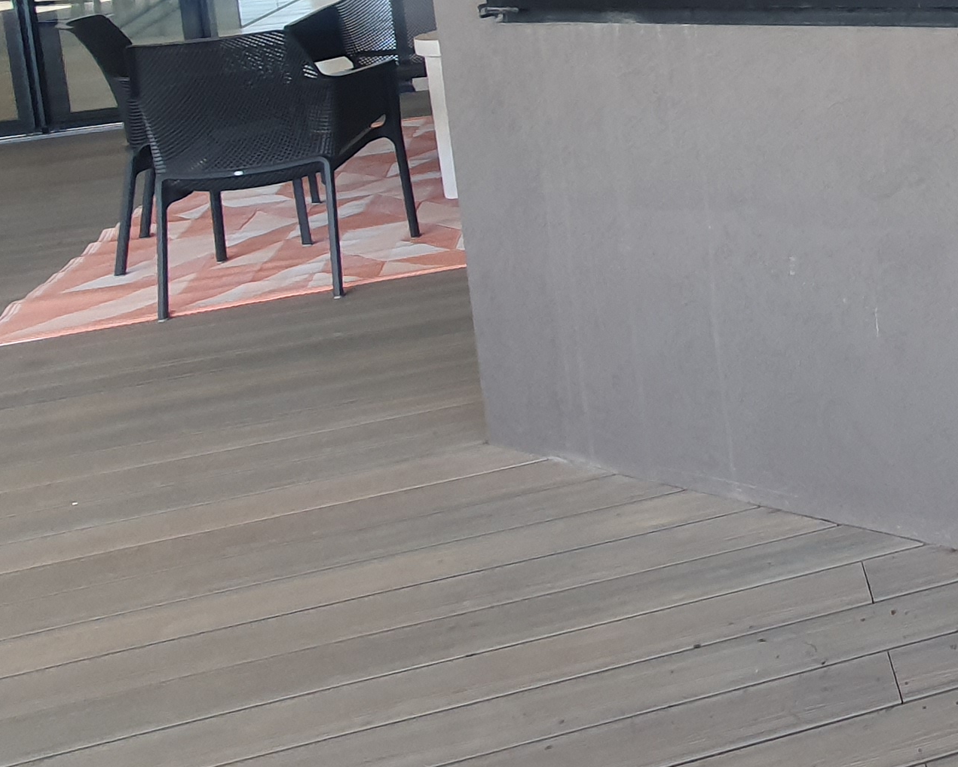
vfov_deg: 29.1
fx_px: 1304
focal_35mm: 46
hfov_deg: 34.9
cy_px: -109
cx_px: 1046
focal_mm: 1.8
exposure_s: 1/50
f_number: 2.2
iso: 64
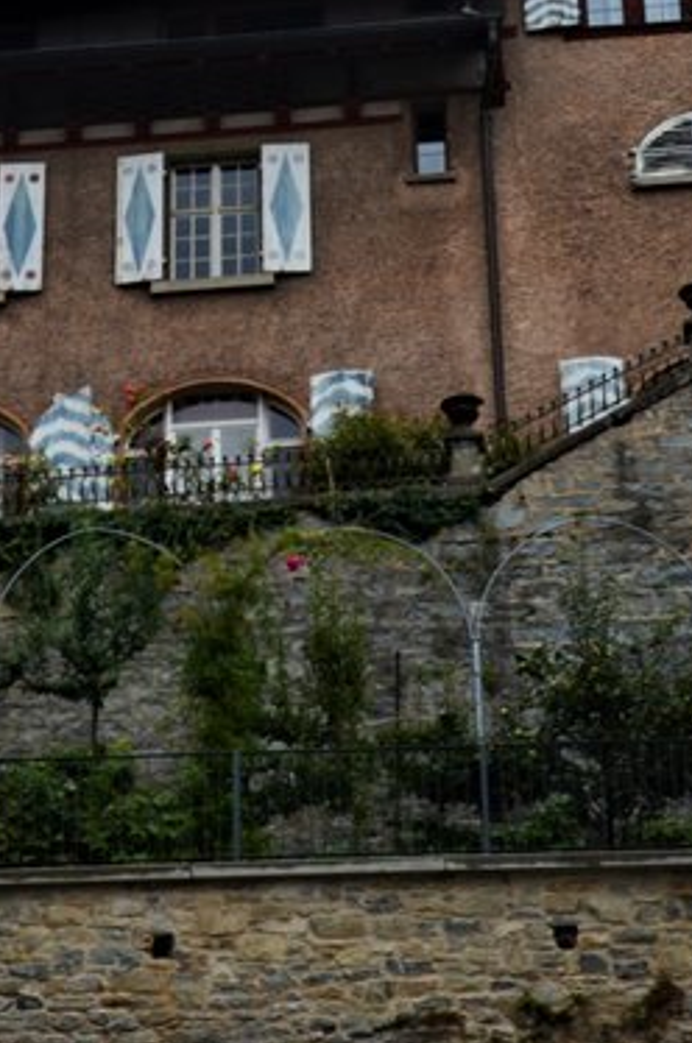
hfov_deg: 12.5
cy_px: 259
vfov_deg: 18.7
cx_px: 313
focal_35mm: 109
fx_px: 3154
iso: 320
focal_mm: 34
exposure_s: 1/60
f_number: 8
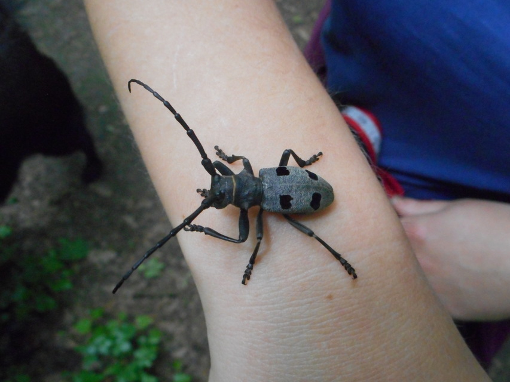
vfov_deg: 41.8
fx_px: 501
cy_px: 191
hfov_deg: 54.0
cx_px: 255
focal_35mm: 34
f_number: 4.2
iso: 800
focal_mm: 6
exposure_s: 1/160
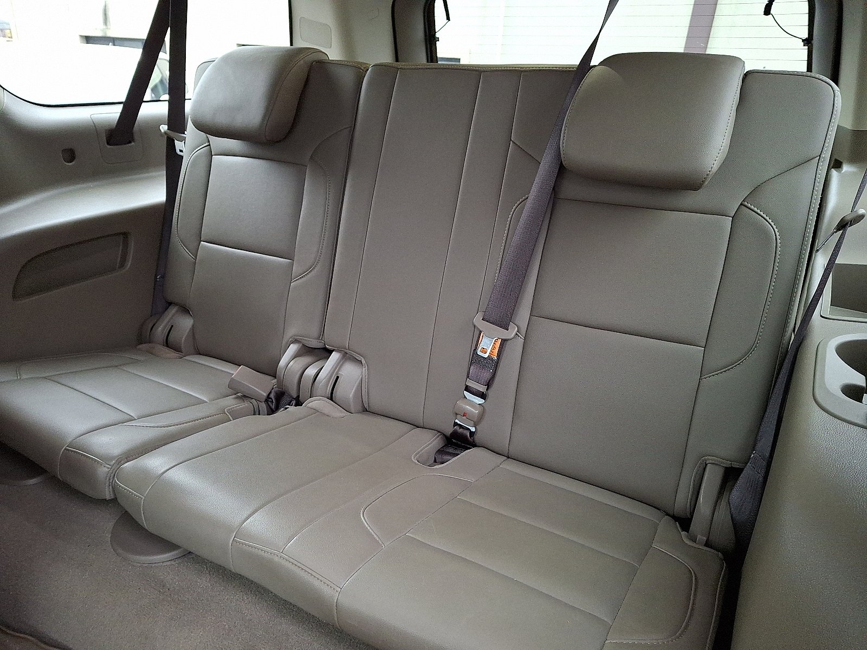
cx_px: 434
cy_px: 325
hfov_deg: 69.4
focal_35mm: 25
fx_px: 626
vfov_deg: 54.9
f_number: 1.8
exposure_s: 1/60.2
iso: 174
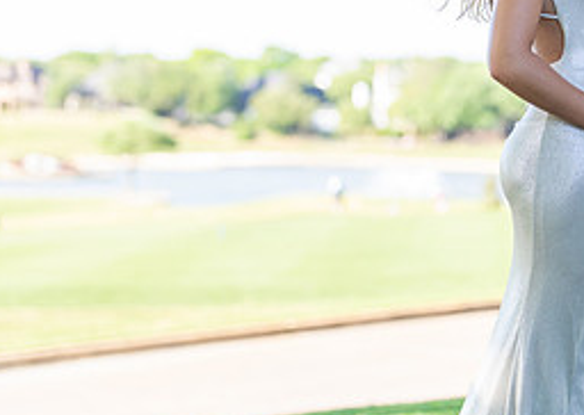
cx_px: 584
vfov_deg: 11.9
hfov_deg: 16.4
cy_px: 155
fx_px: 1987
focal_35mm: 120
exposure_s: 1/1000
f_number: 1.6
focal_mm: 50
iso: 160
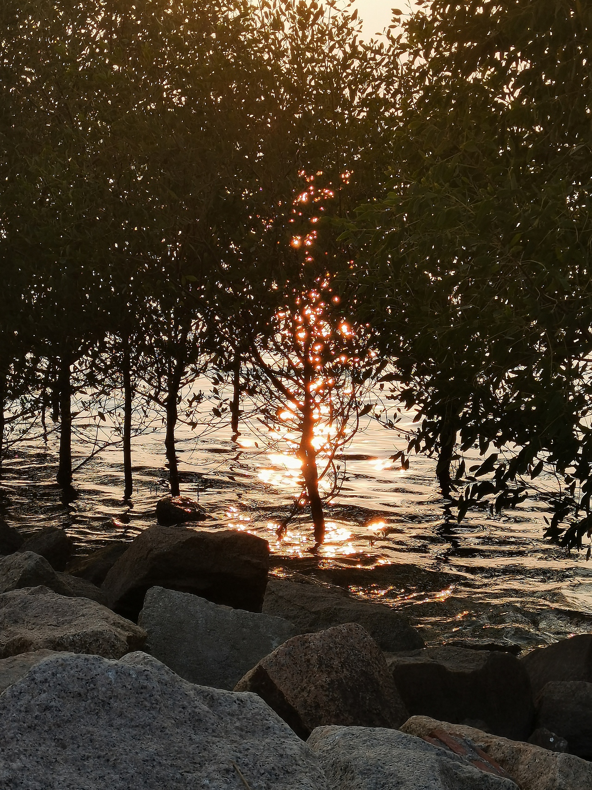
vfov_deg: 26.7
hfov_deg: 20.2
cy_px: 395
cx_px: 296
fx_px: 1665
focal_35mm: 73
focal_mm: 5.58
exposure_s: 1/1280
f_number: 1.8
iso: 50
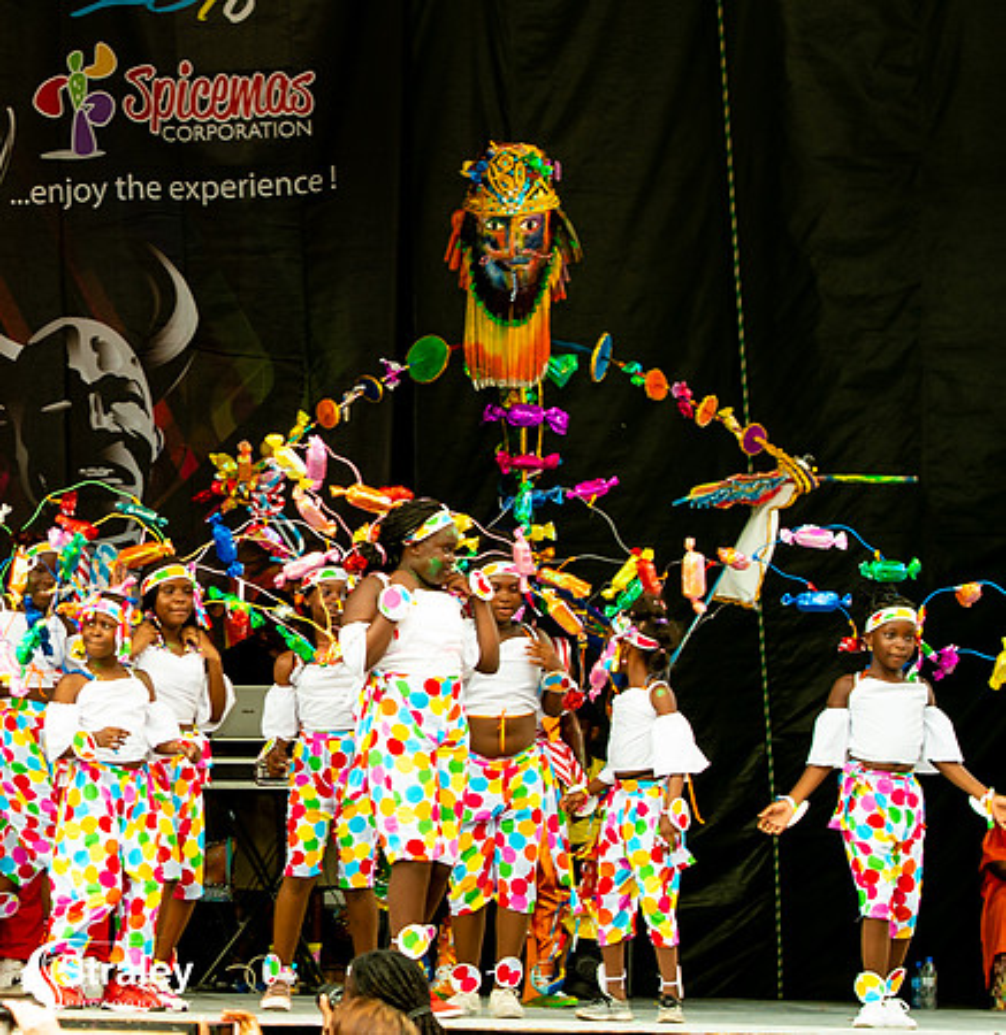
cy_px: 604
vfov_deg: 9.2
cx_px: -47
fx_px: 6421
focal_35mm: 192
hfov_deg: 8.9
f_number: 5.6
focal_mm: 70
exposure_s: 1/200
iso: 160
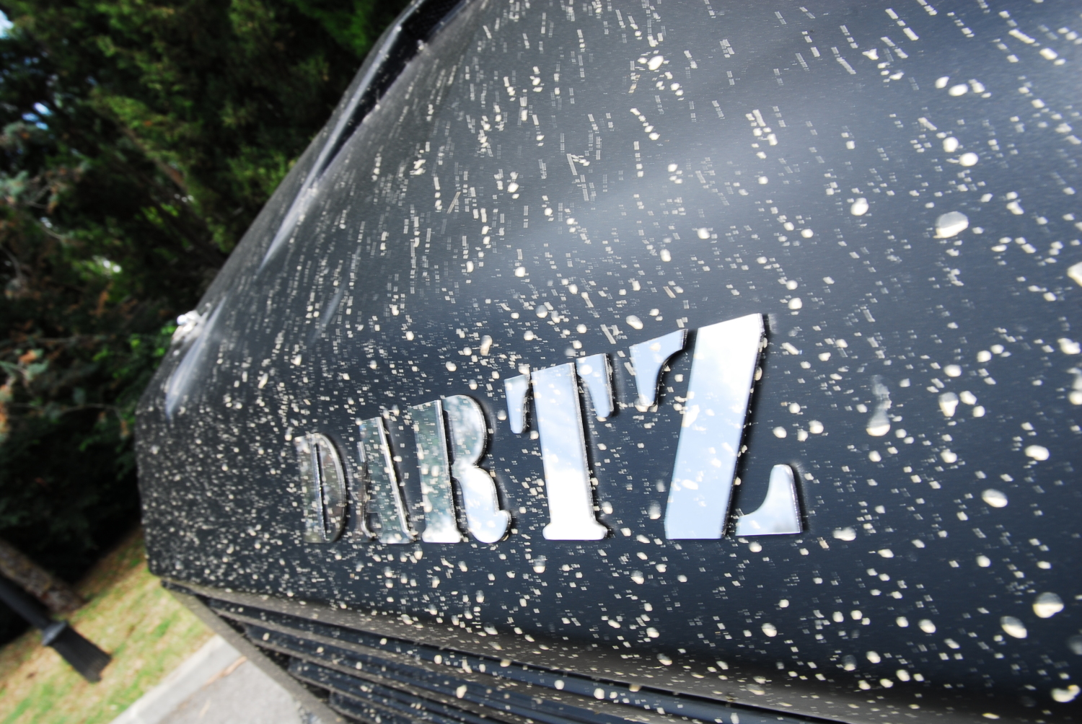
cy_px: 362
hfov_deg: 70.4
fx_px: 767
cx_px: 541
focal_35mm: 26
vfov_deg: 50.5
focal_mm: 17
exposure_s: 1/20
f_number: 11
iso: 100
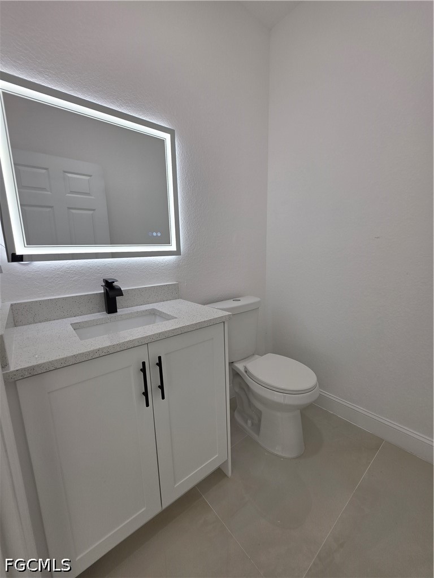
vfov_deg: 106.2
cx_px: 217
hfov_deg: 89.9
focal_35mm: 13
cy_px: 289
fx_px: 217
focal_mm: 2.2
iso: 40
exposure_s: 1/120
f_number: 1.9
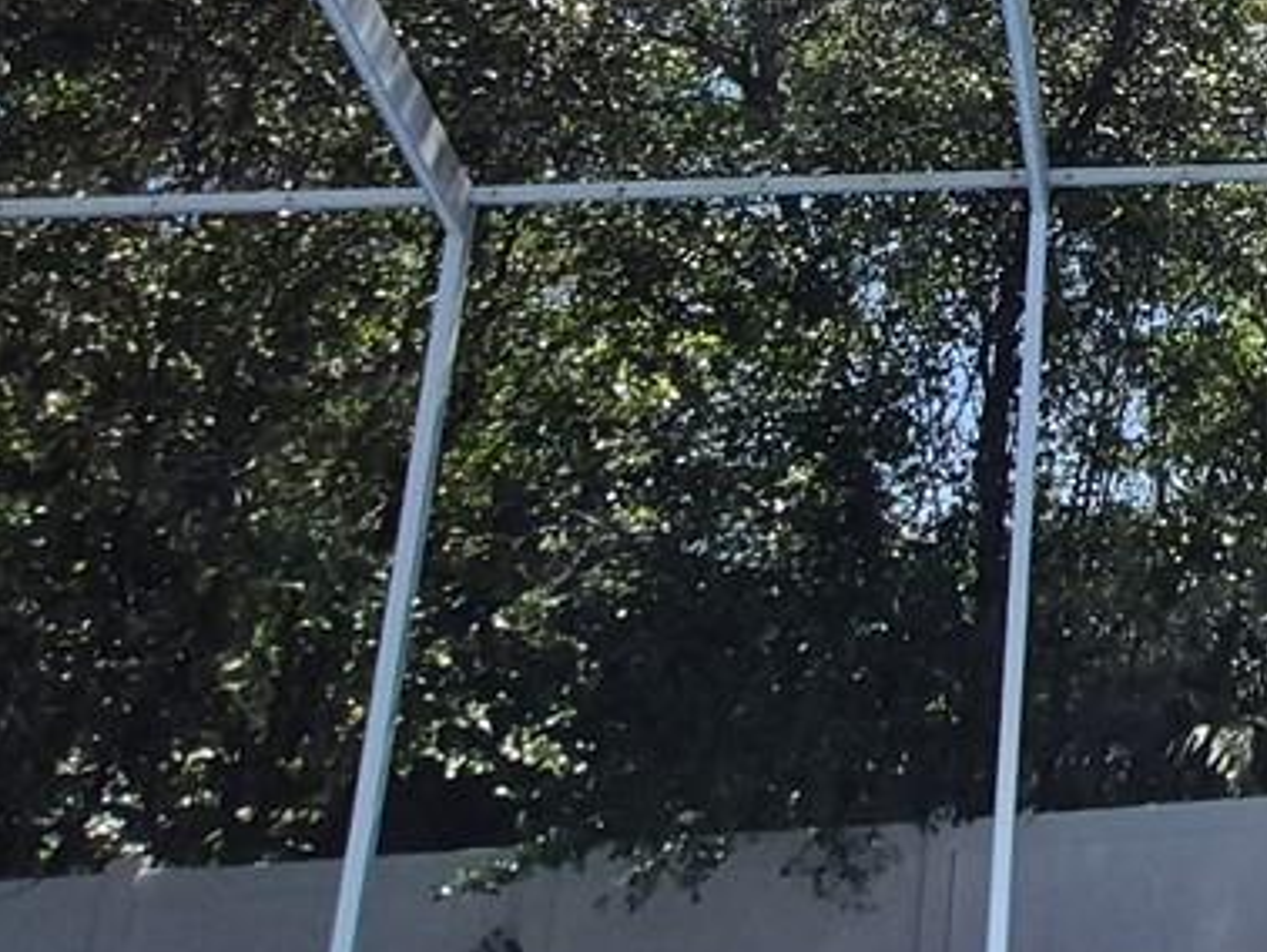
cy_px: -272
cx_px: 1703
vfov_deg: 23.6
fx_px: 2014
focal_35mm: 55
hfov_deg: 28.0
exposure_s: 1/1432
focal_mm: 1.74
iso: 40
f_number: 2.2
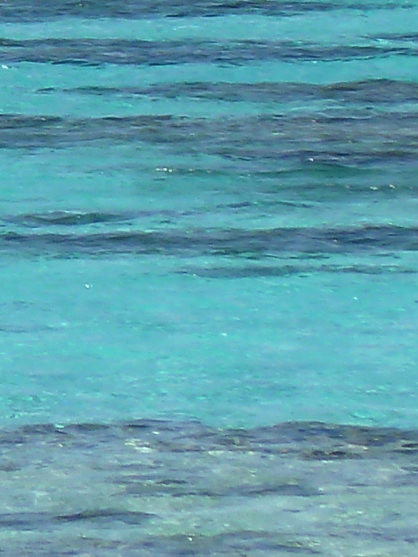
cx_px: -335
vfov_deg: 1.2
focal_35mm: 1682
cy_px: -126
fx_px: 27075
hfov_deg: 0.9
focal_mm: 49.2
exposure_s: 1/500
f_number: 5.6
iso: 80
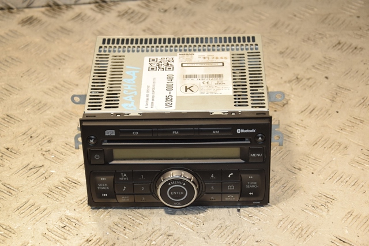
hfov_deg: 20.6
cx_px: 184
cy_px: 123
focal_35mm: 99
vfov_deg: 13.8
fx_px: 1014
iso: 800
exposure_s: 1/200
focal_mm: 66
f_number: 6.3
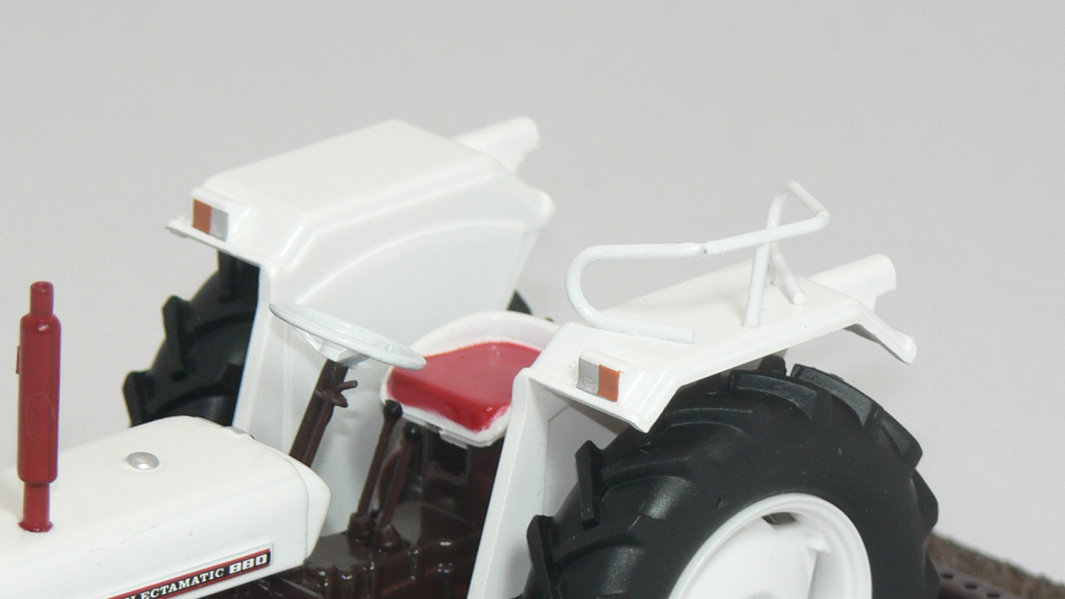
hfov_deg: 7.6
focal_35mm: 282
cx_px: 231
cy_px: 655
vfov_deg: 4.3
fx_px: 7964
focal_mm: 24.6
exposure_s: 1/60
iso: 80
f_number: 3.3
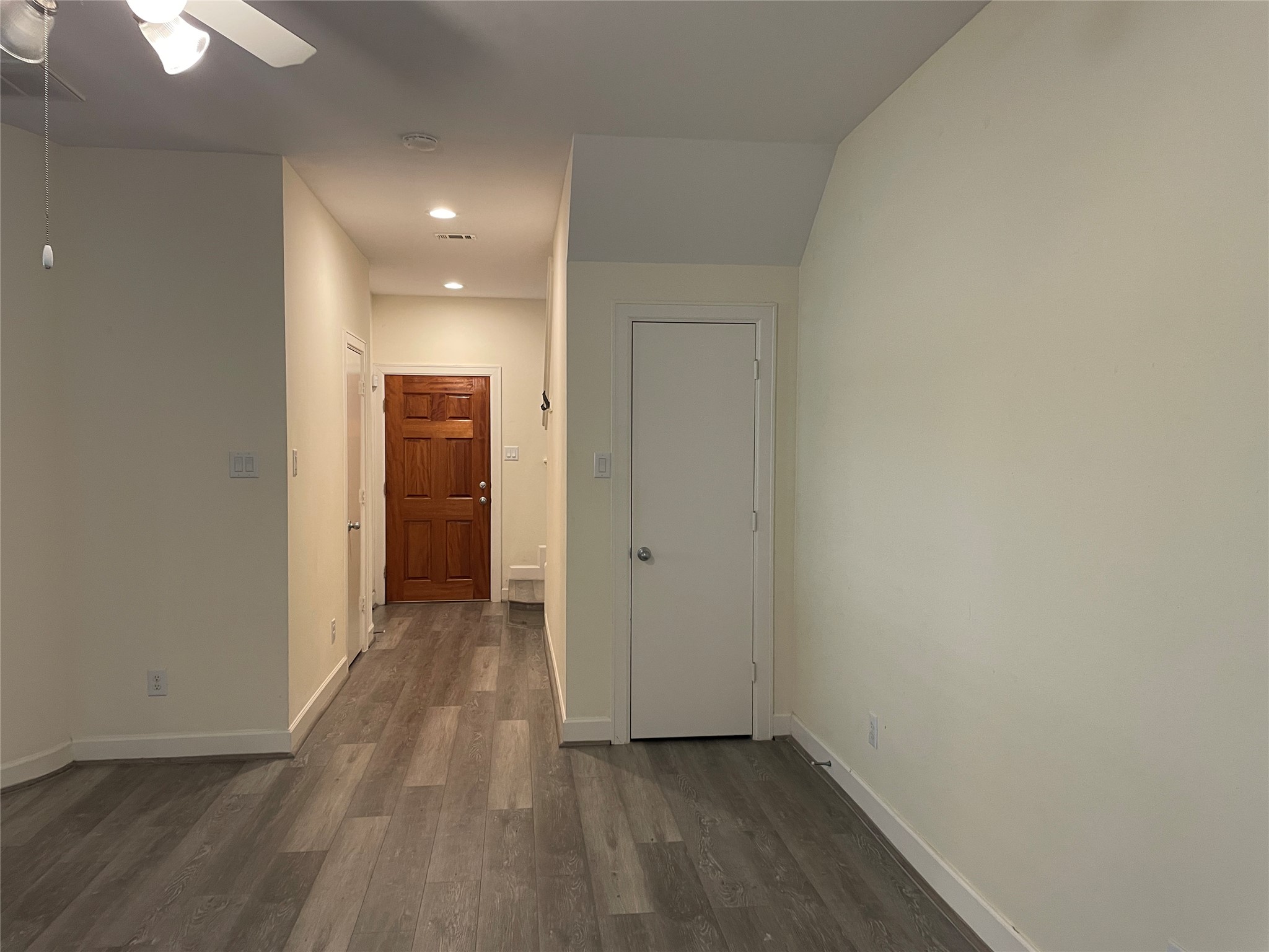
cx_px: 634
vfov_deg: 53.1
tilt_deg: -2.6
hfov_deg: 67.3
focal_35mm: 26
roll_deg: +0.4
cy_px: 476
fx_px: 953
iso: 160
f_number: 1.6
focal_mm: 4.2
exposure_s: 1/60
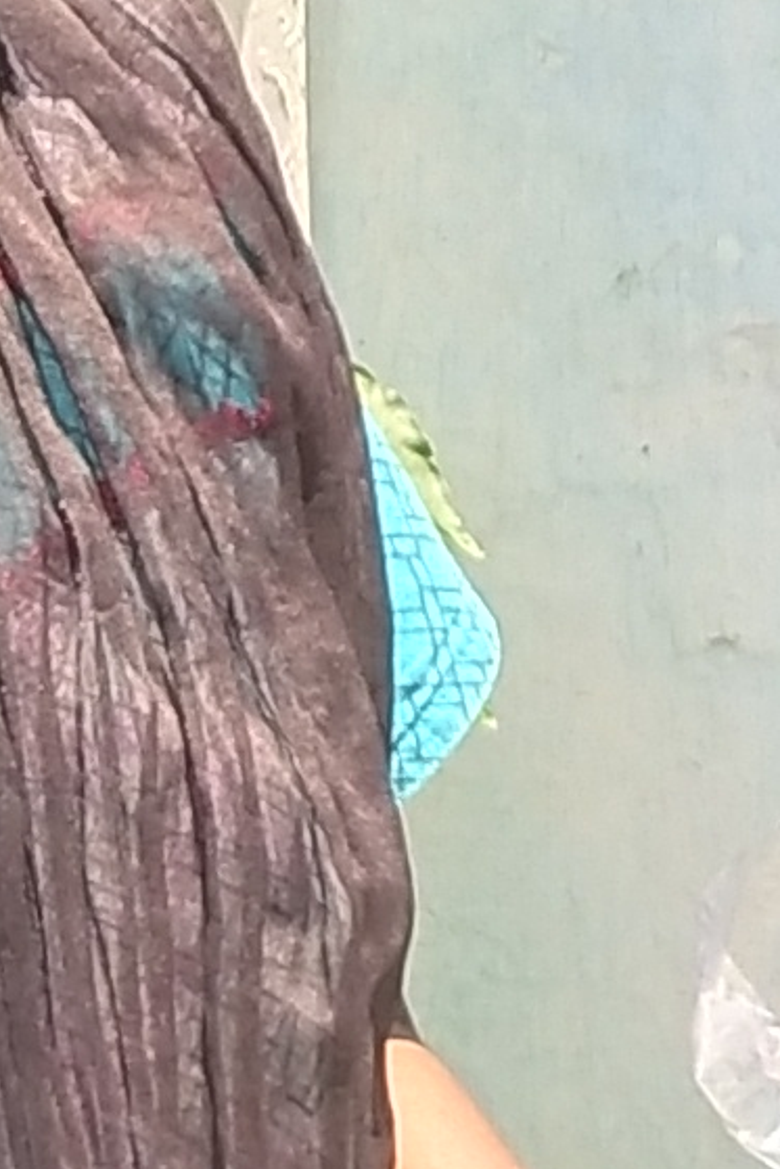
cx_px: 1654
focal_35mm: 225
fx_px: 7307
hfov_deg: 5.9
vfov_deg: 9.1
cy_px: 245
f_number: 1.8
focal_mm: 3.95
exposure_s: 1/1227
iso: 128
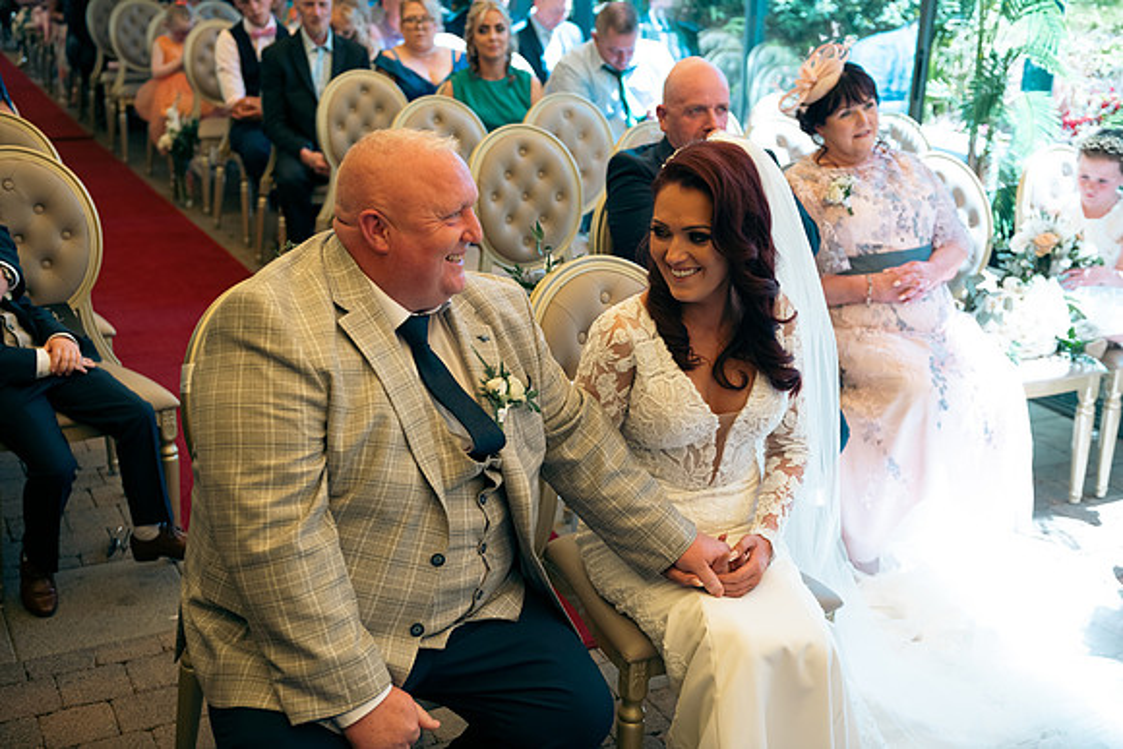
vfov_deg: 30.5
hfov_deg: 44.5
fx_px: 1373
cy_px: 374
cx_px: 562
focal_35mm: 44
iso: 250
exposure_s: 1/250
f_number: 3.5
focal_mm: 44
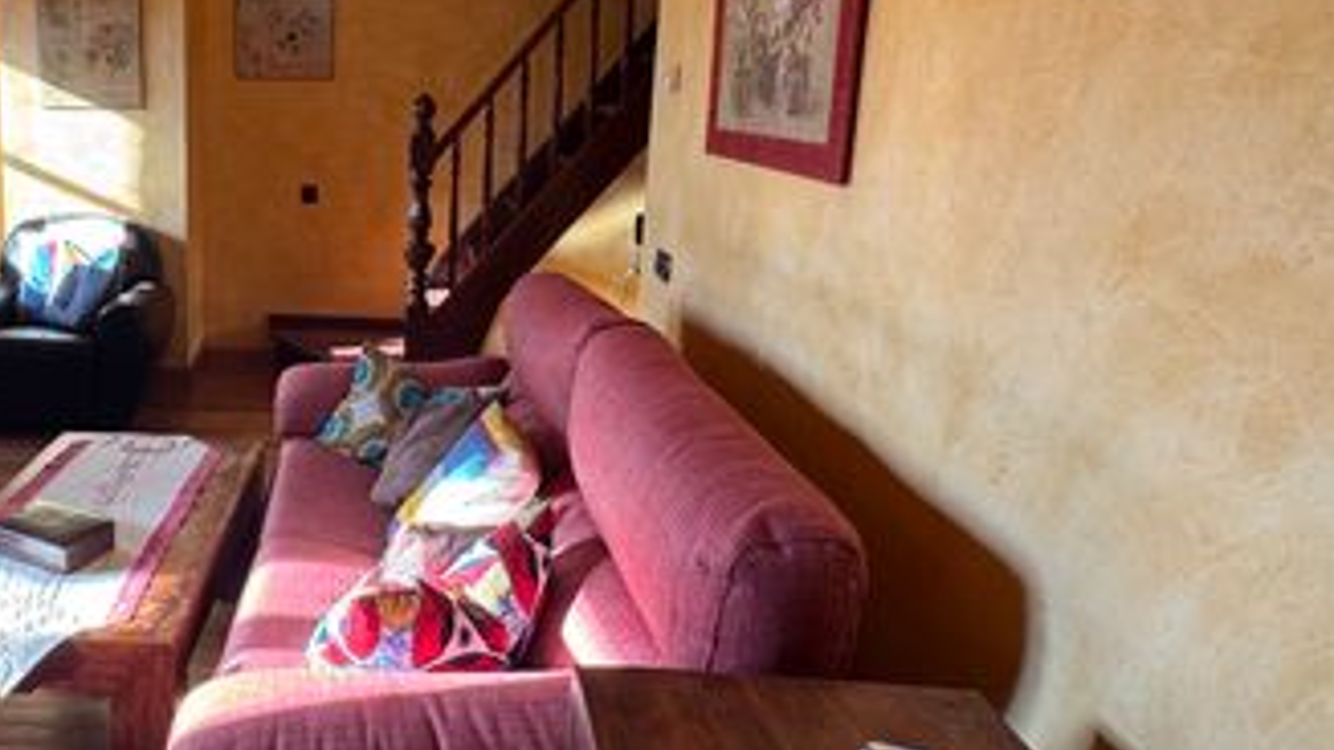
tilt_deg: -10.0
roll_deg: -1.1
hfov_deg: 64.3
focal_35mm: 28
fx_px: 991
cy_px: 277
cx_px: 351
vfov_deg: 41.2
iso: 125
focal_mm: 2.22
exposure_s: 1/99
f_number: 2.2
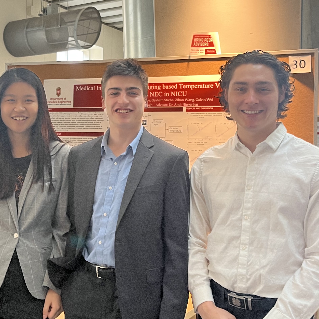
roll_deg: +0.0
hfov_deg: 33.9
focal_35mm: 49
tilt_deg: +1.1
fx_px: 511
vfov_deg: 34.6
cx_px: 76
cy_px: 142
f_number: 1.6
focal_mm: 5.1
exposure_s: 1/60
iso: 100
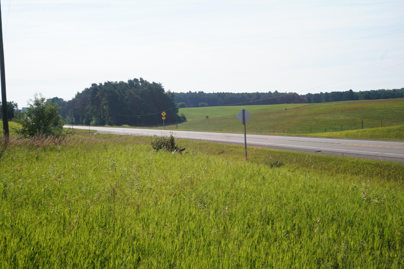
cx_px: 202
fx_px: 471
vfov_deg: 31.9
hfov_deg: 46.4
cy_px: 134
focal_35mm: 42
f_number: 14
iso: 100
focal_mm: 28
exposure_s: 1/100
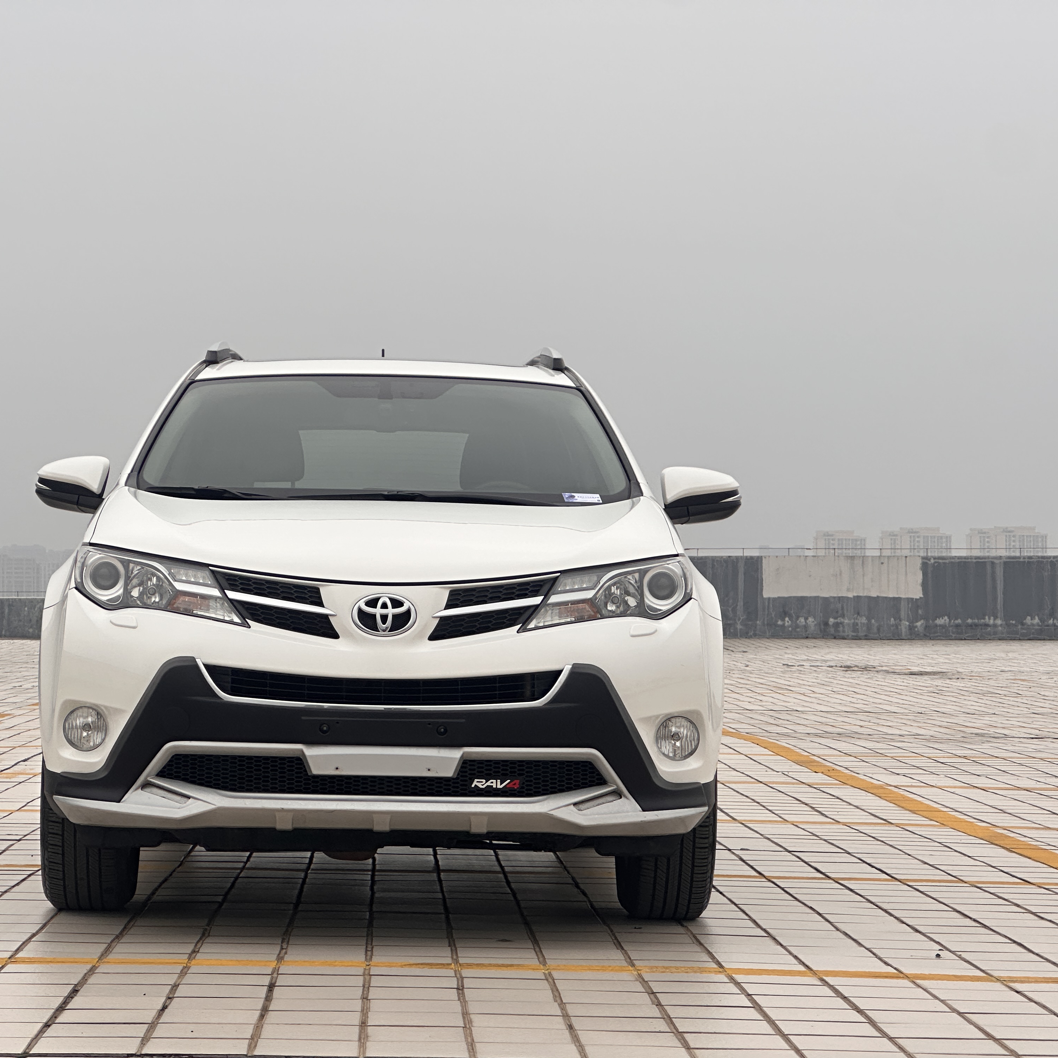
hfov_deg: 19.1
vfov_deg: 19.1
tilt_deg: +1.7
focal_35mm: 91
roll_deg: +0.5
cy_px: 530
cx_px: 396
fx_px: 3147
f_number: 2.8
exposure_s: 1/99
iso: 50
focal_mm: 9
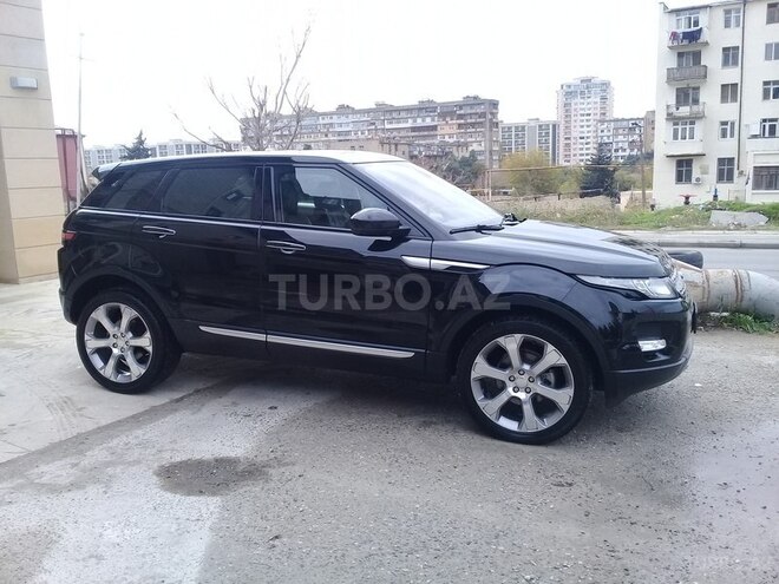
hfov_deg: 58.4
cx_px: 390
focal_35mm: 31
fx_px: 698
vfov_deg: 45.4
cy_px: 292
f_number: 2.2
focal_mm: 3.3
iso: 50
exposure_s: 1/370
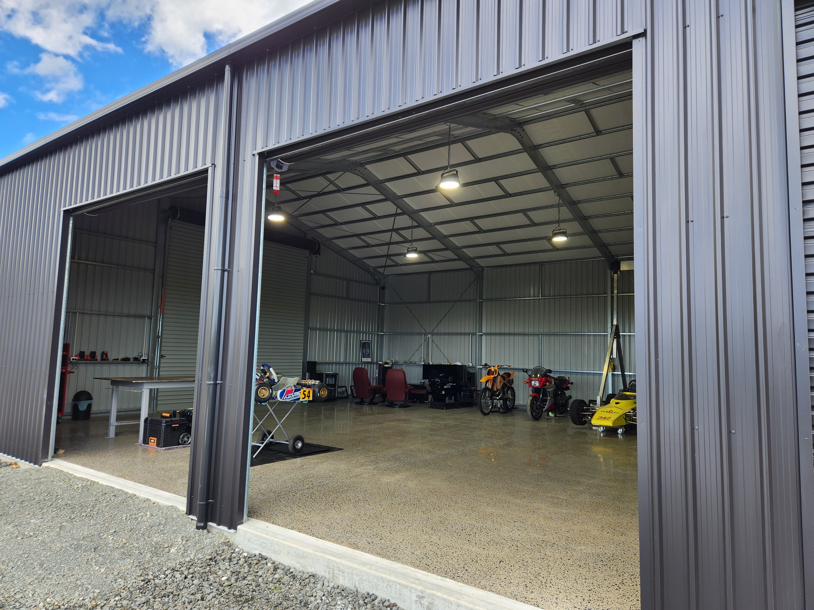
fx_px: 541
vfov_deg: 58.9
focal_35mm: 23
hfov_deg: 73.9
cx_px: 407
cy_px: 305
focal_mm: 5.4
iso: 20
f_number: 1.8
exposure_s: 1/239
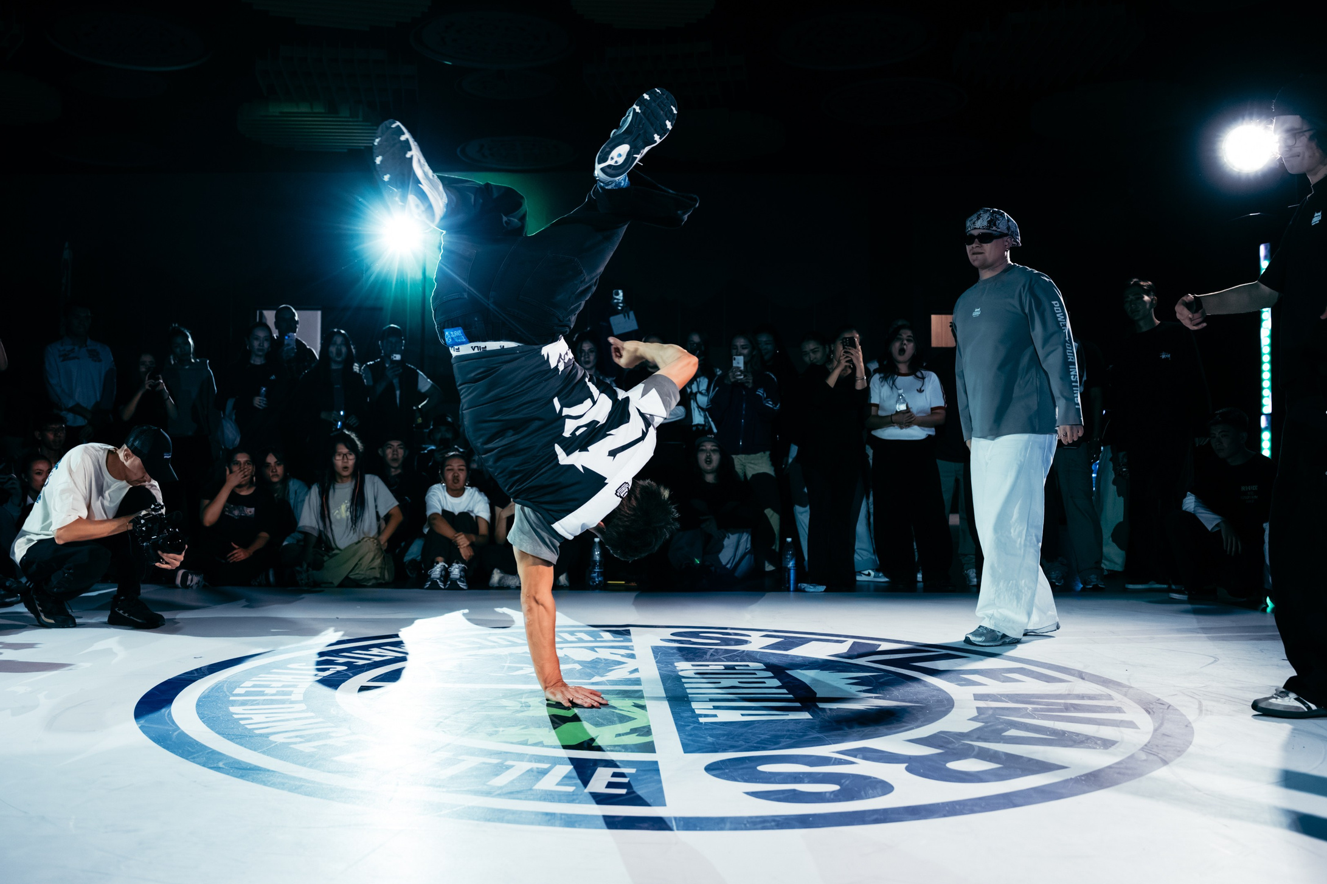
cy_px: 451
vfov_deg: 41.1
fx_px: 1179
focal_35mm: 32
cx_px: 575
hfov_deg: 58.5
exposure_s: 1/800
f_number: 2.8
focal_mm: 24
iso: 3200
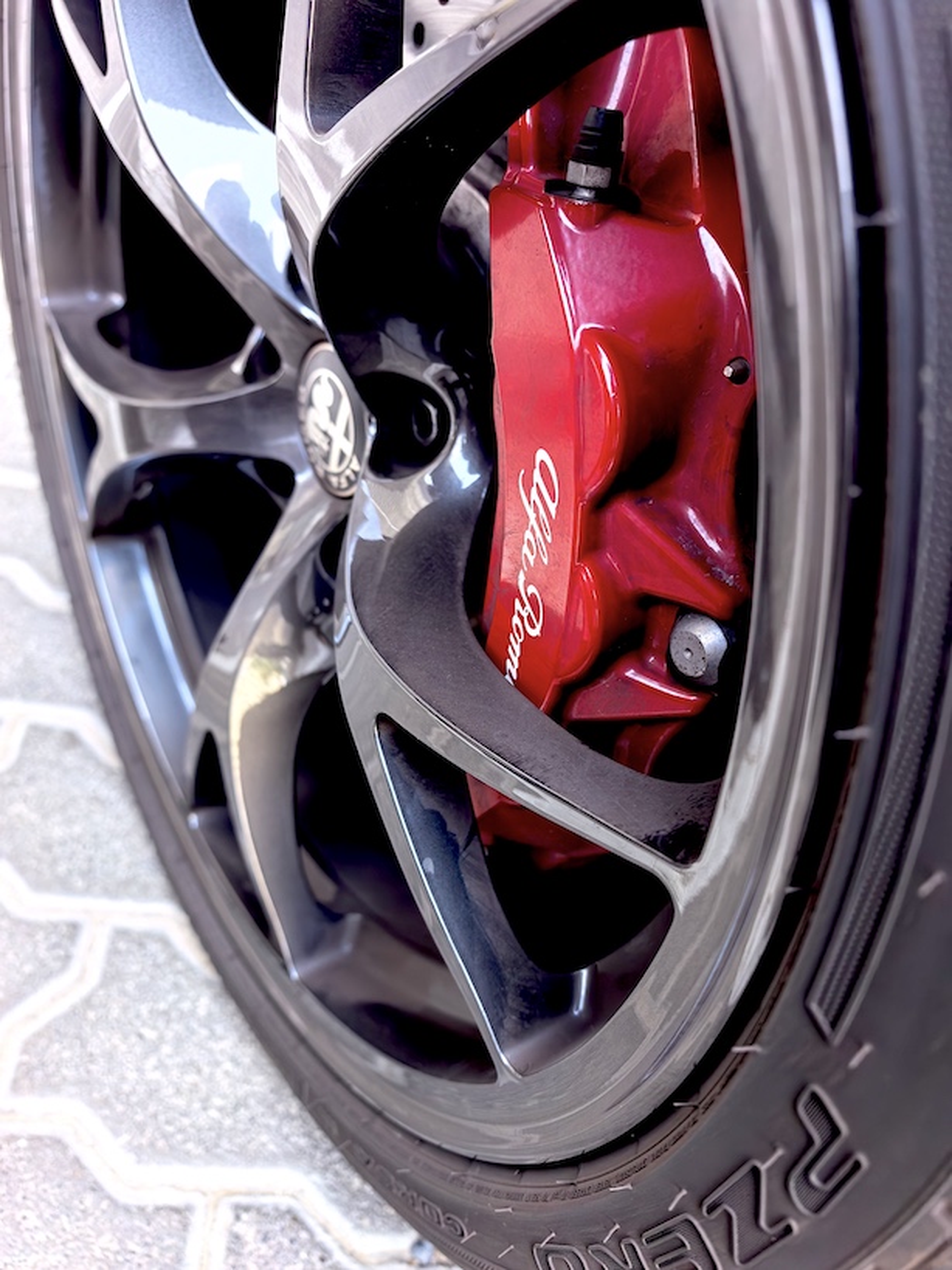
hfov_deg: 56.8
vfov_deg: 71.6
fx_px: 880
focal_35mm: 24
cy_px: 635
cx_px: 476
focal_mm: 8.5
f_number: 2
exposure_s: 1/1490
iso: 640
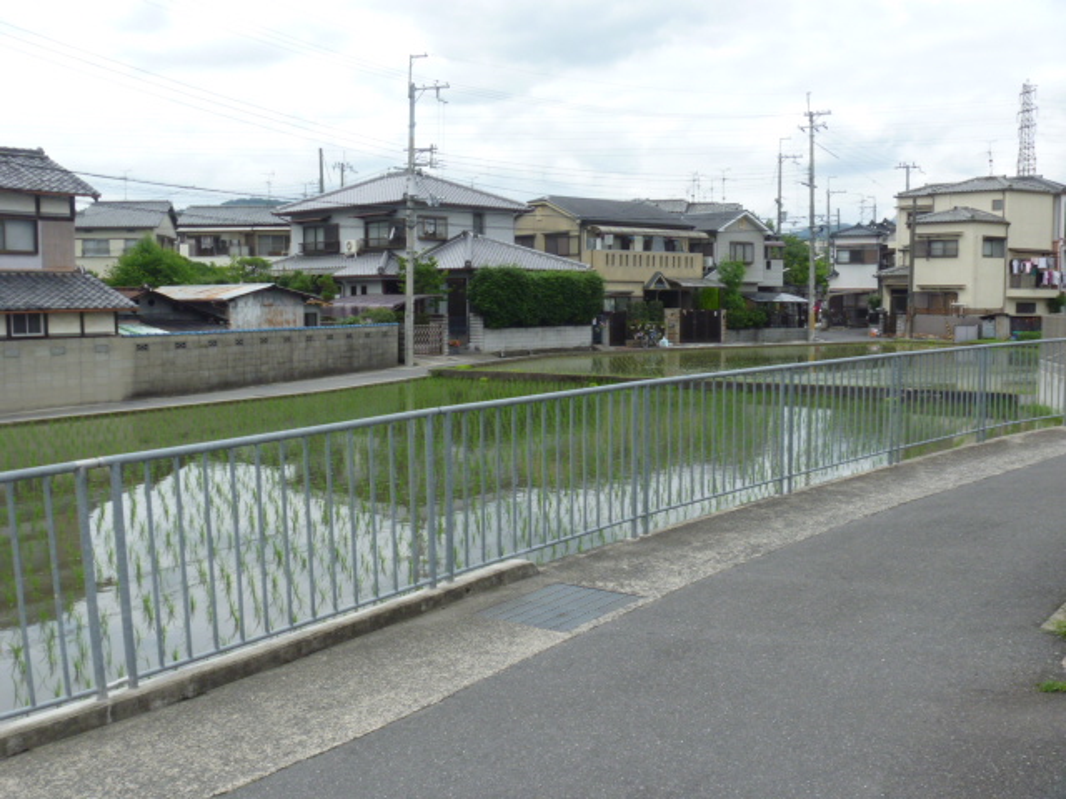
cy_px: 400
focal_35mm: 35
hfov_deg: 52.6
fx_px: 1078
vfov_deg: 40.7
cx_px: 533
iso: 100
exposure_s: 1/250
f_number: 5.6
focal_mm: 6.3
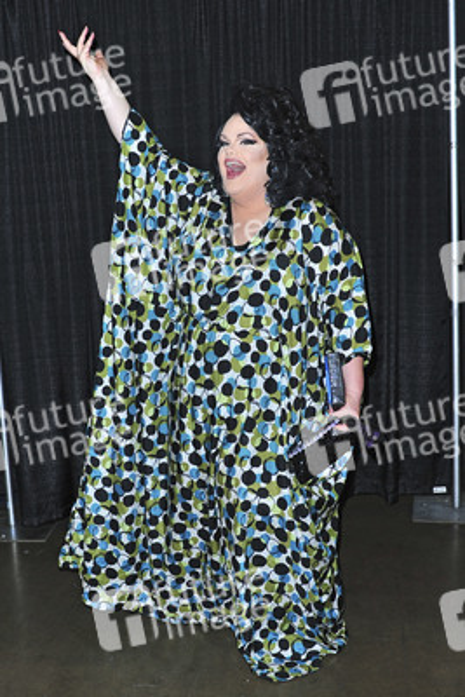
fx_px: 600
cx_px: 232
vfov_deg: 60.3
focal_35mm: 31
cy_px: 348
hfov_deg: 42.4
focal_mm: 31
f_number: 4
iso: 400
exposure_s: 1/320
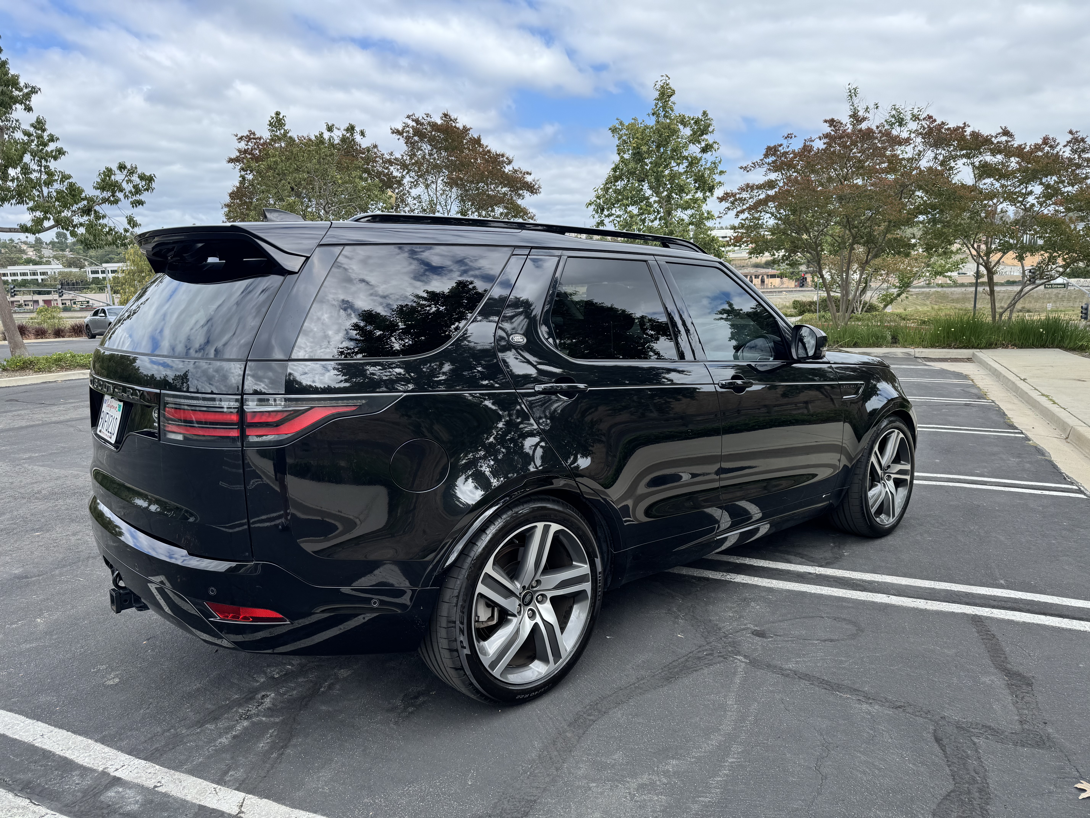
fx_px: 756
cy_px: 409
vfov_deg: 56.8
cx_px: 545
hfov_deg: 71.6
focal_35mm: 24
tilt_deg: -11.0
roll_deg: +1.1
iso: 80
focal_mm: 6.76
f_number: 1.78
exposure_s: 1/1721
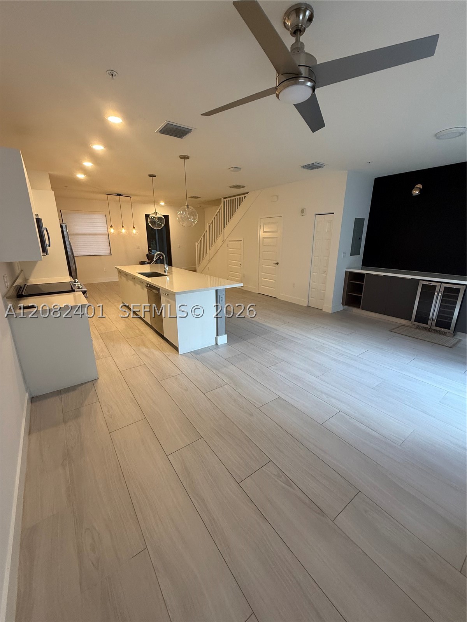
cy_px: 311
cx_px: 234
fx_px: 252
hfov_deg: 85.7
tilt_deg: -15.9
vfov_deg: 102.1
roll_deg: +0.2
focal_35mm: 14
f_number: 2.2
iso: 160
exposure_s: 1/60
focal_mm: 2.22
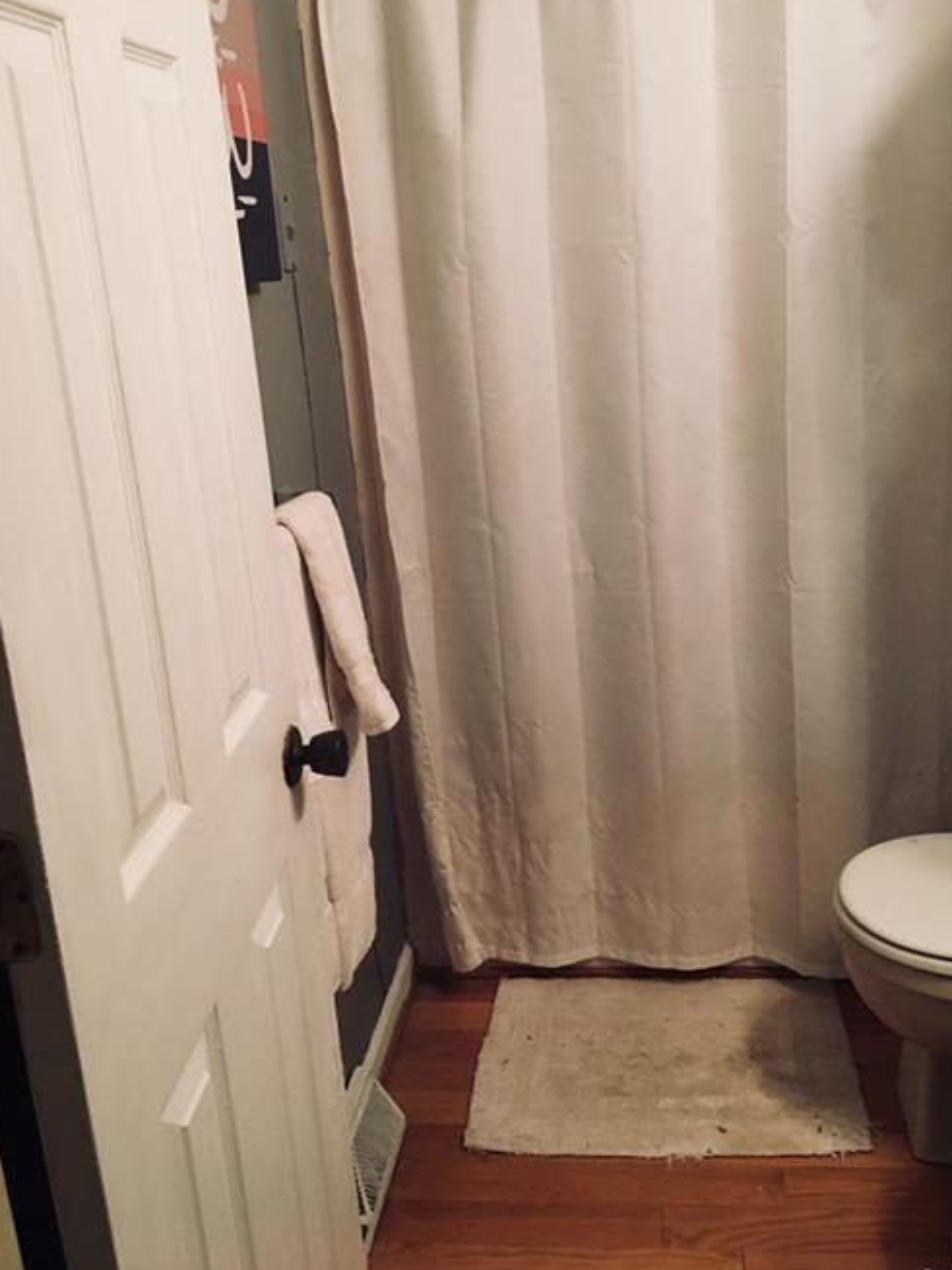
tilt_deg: -15.2
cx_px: 529
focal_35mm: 34
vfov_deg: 53.8
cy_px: 547
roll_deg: +4.7
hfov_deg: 41.7
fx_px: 1247
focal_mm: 4.15
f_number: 2.2
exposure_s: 1/24
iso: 200
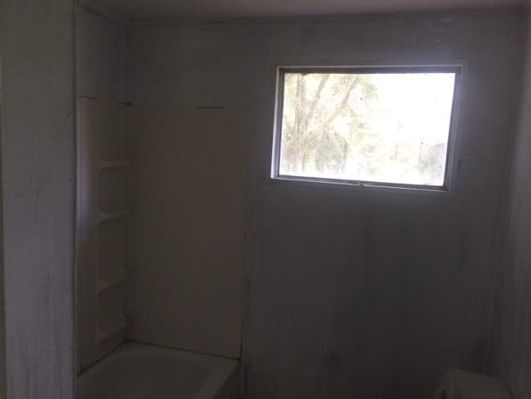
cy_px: 200
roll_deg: -1.0
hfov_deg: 61.7
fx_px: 445
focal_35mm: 29
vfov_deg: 48.2
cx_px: 266
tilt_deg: -6.7
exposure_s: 1/30
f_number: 2.2
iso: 40
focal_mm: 4.15
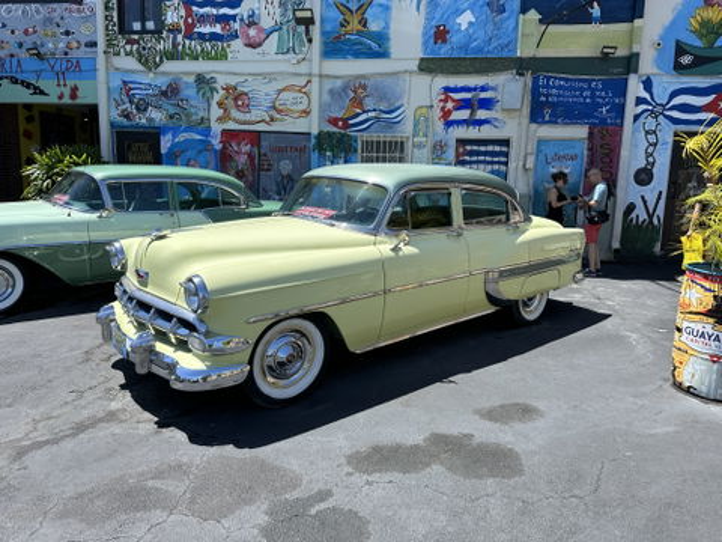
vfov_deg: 56.8
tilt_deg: -7.5
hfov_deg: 71.6
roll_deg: -3.0
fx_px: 501
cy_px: 271
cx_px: 361
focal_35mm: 24
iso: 80
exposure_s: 1/2967
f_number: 1.78
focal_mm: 6.86
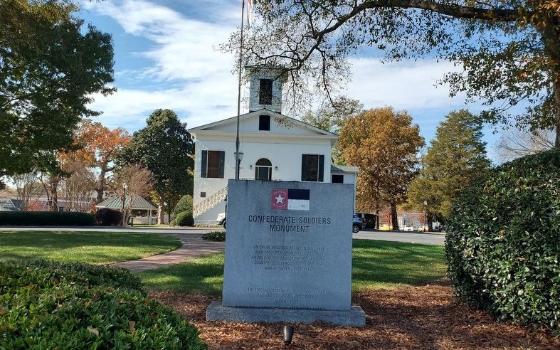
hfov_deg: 66.5
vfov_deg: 44.5
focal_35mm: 28
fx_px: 427
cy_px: 189
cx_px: 281
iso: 50
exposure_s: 1/1111
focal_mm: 4.3
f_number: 2.4
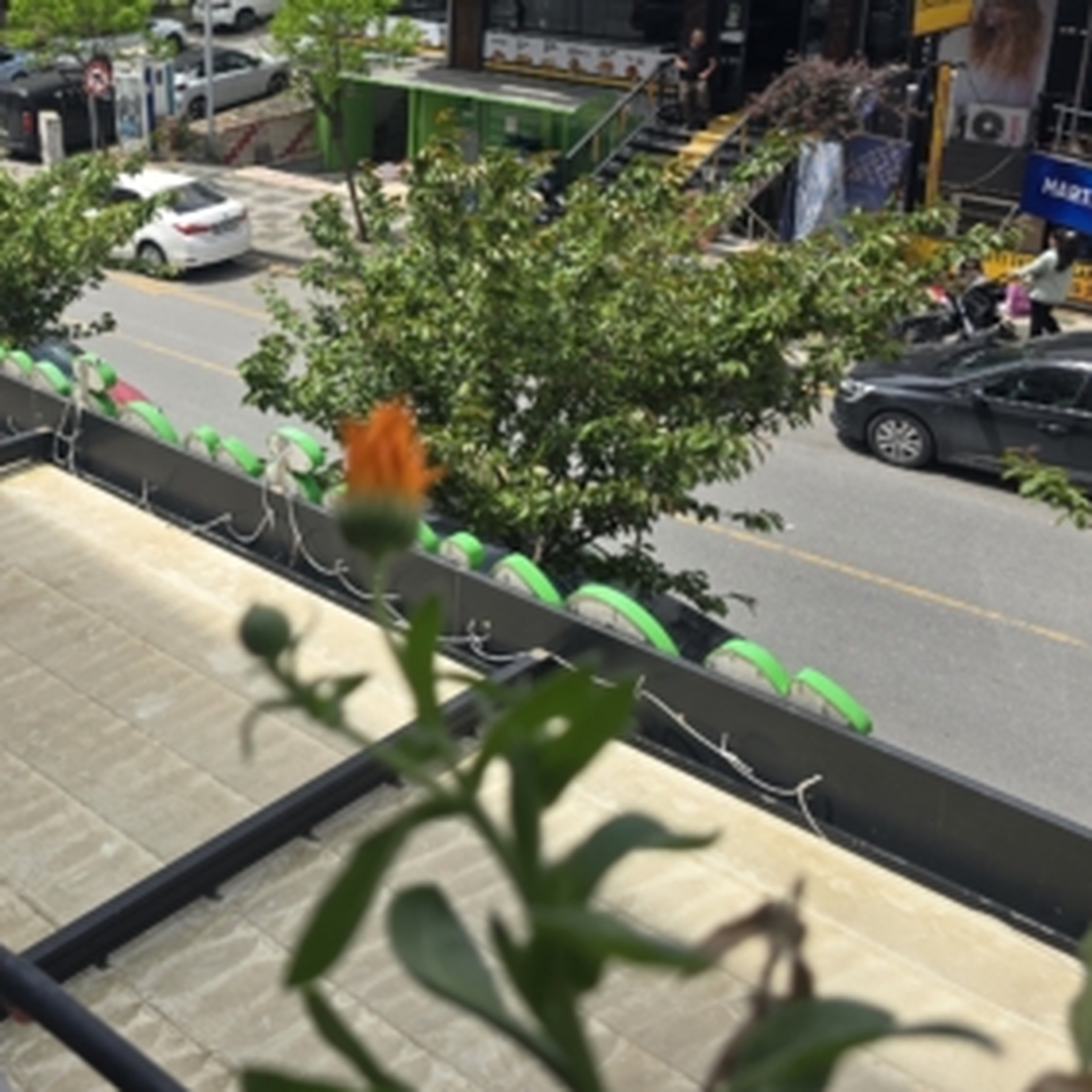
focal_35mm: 42
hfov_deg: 37.5
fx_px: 1499
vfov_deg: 39.1
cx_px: 116
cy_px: 289
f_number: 1.7
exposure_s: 1/572
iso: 12
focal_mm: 6.3
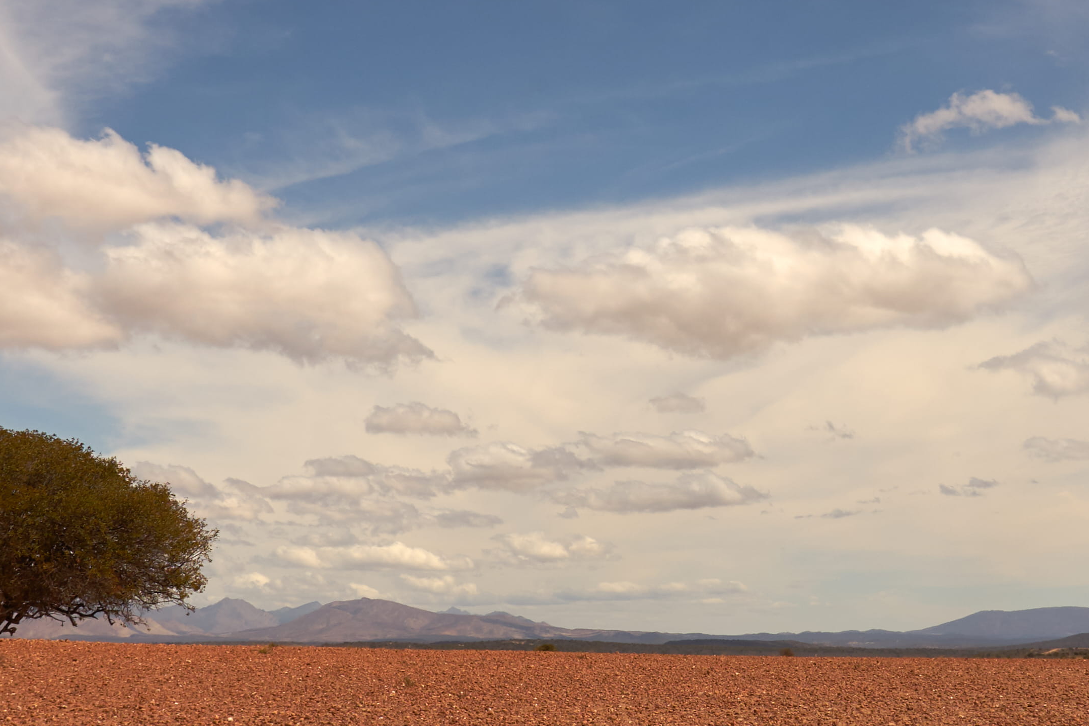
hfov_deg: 29.9
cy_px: 285
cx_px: 691
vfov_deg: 20.3
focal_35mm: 67
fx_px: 2027
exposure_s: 1/250
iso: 125
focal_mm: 24
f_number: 14
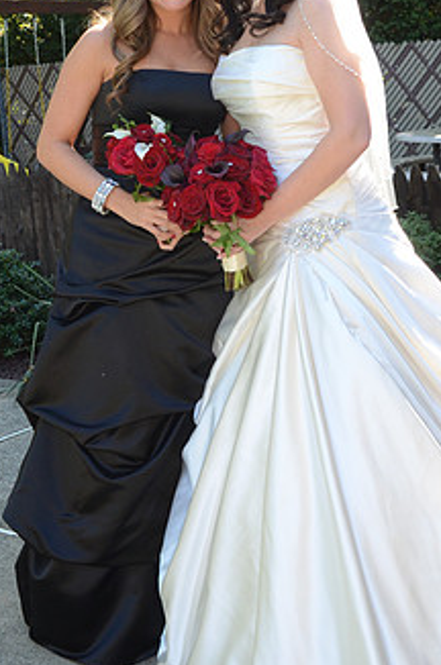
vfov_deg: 31.0
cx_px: 216
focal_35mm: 64
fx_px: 1181
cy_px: 171
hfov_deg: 21.2
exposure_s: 1/125
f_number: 6.3
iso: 500
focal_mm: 24
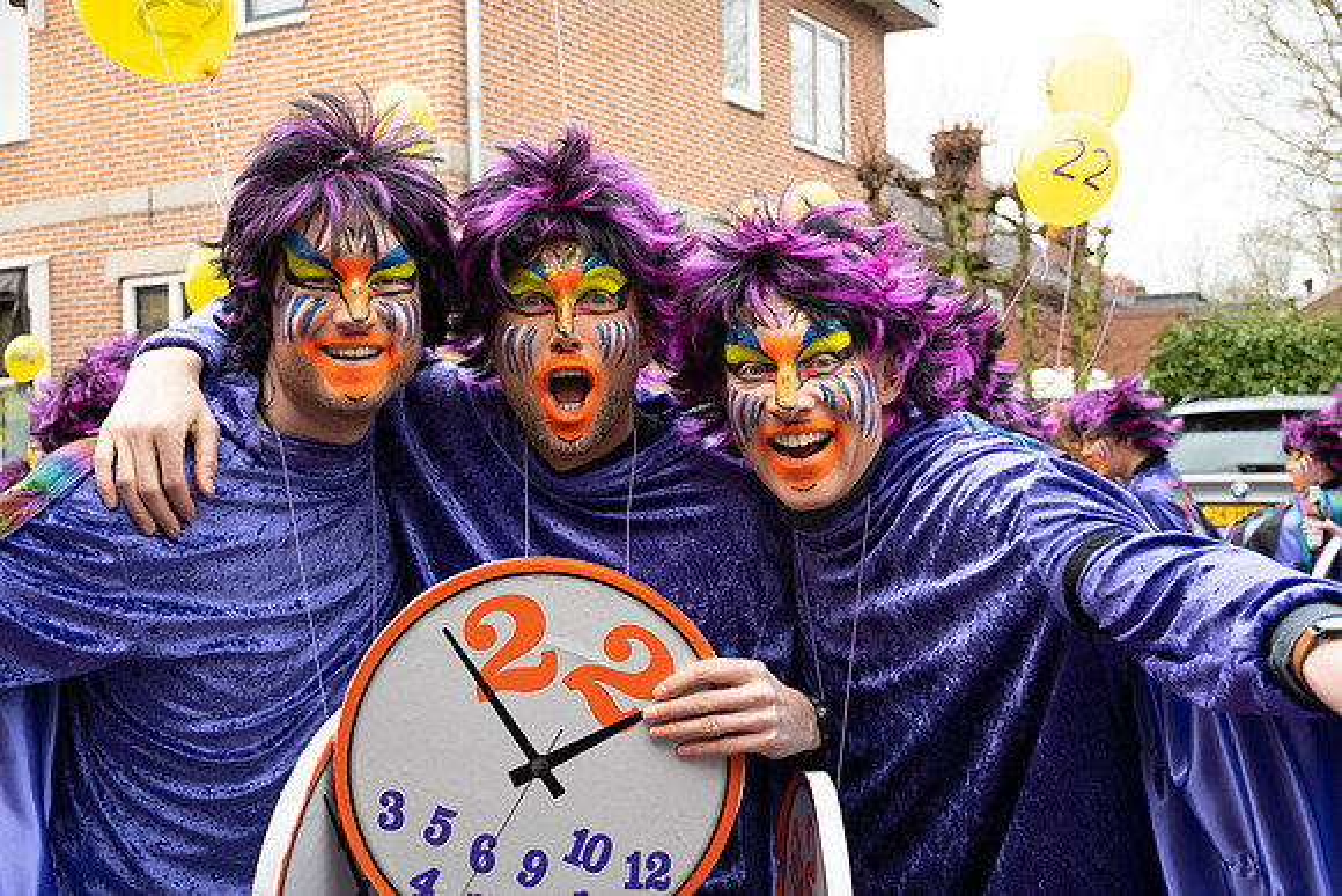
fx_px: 1678
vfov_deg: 29.9
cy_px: 448
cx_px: 671
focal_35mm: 45
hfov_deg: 43.6
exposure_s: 1/800
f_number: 4
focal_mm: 30
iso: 400
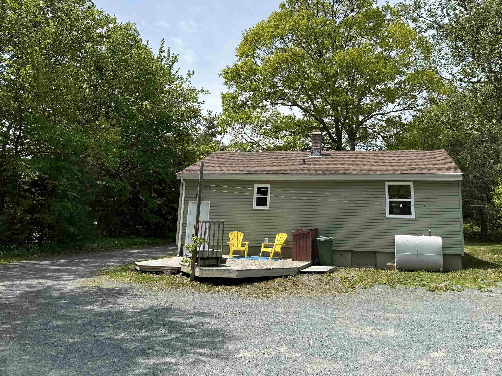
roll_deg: -1.1
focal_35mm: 30
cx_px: 290
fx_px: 435
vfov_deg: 46.5
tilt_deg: +11.3
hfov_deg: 59.7
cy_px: 149
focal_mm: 6.76
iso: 80
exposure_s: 1/4167
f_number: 1.78
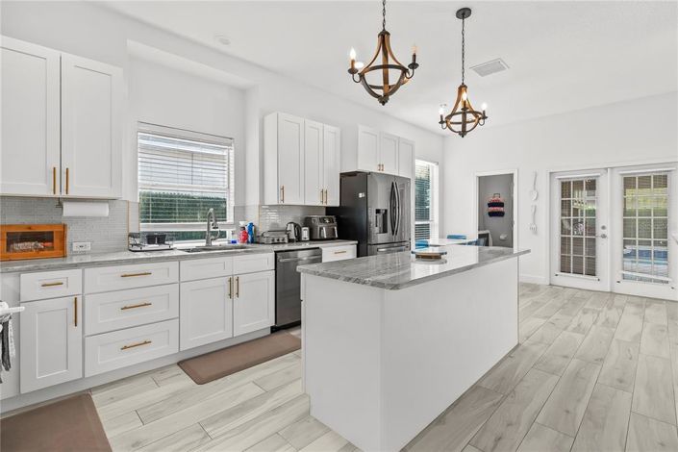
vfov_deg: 73.7
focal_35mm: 16
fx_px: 301
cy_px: 226
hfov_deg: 96.7
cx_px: 339
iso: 100
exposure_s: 1/2.5
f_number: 8
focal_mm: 16
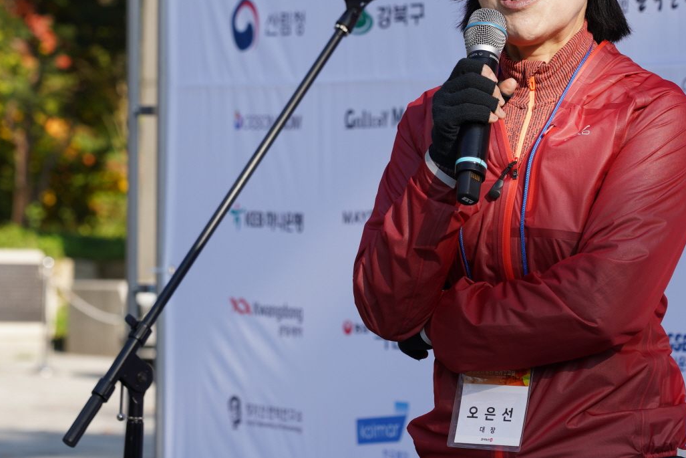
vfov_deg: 7.5
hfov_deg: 11.2
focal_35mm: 184
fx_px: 3506
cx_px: 341
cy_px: 152
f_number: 6.3
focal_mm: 105
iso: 100
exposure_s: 1/160
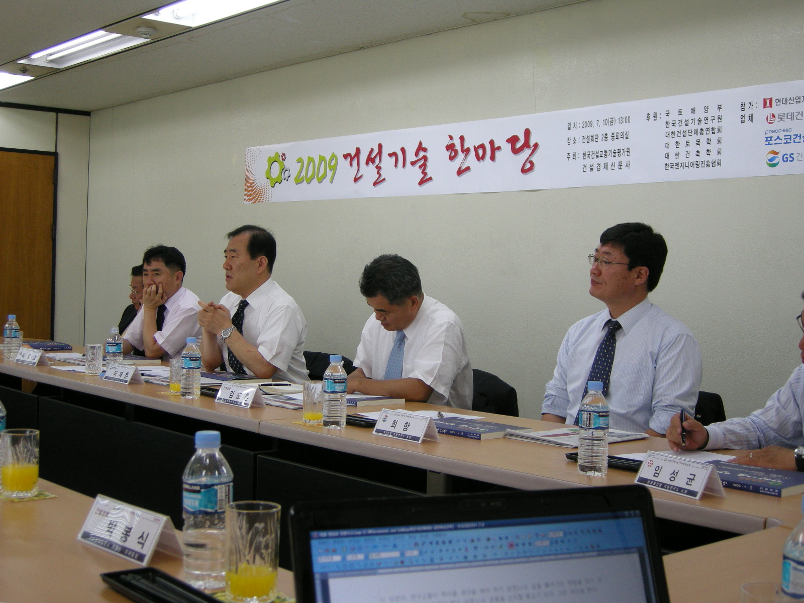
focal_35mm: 48
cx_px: 402
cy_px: 302
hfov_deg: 39.7
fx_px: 1115
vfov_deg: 30.3
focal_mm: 10.1
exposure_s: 1/57
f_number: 3.1
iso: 141
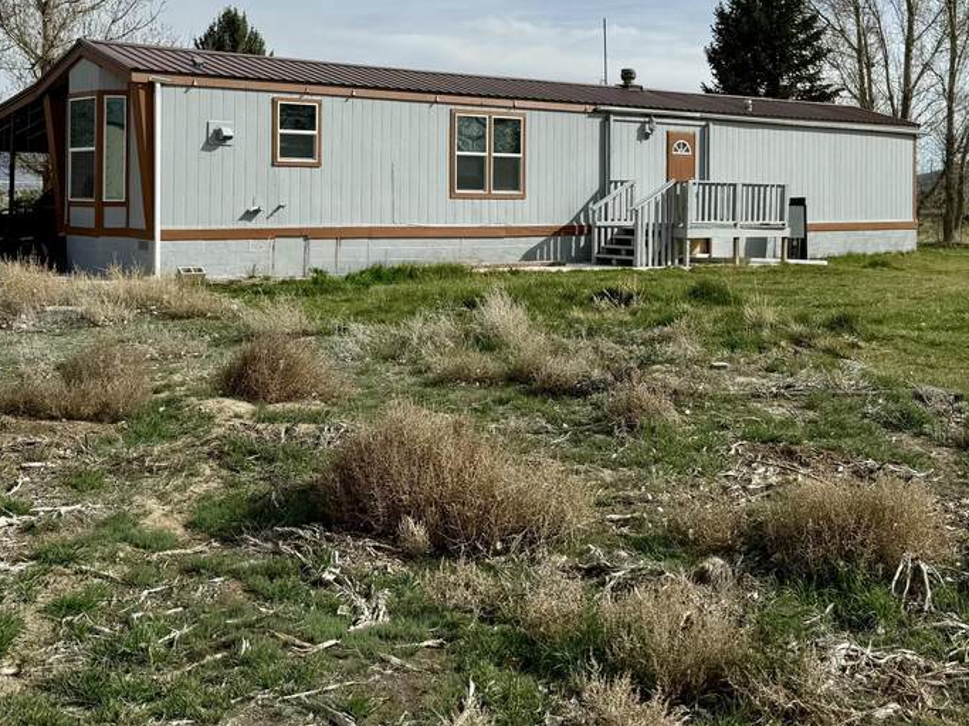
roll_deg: -1.3
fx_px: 1259
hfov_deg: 42.0
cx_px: 526
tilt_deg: +0.6
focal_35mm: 45
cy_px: 173
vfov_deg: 31.5
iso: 80
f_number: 1.78
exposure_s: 1/9091
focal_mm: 6.76
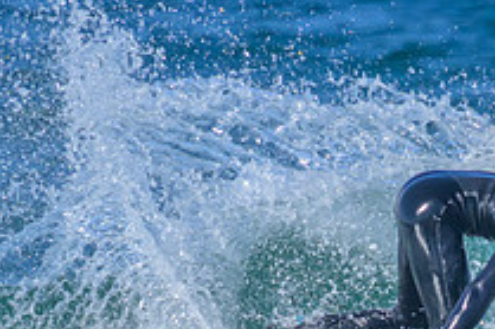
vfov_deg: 0.4
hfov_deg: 0.7
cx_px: 425
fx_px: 41945
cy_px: 425
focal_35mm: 3053
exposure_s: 1/2000
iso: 900
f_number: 11
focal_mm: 800
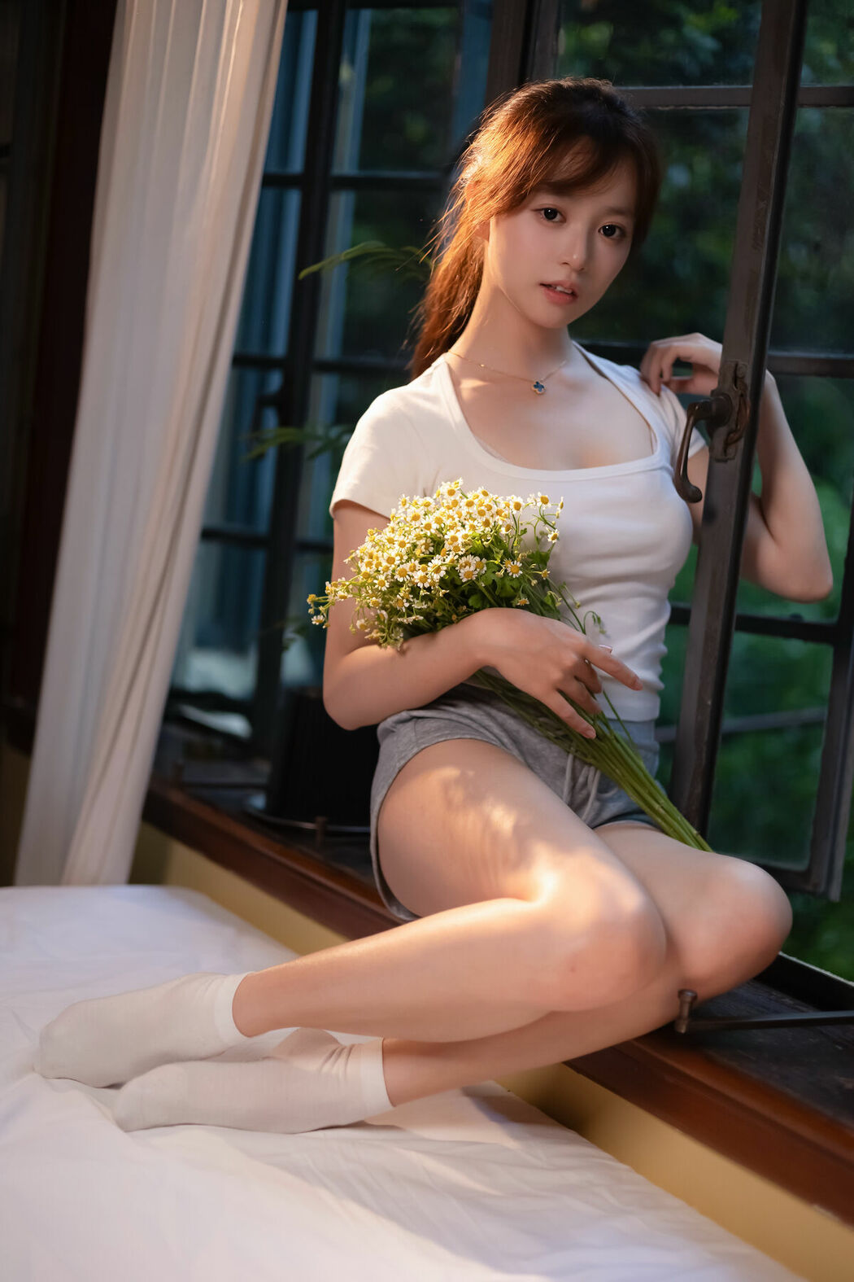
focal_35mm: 50
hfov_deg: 27.0
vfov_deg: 39.6
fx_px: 1779
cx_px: 427
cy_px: 641
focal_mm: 50
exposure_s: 1/100
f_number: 1.8
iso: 1250
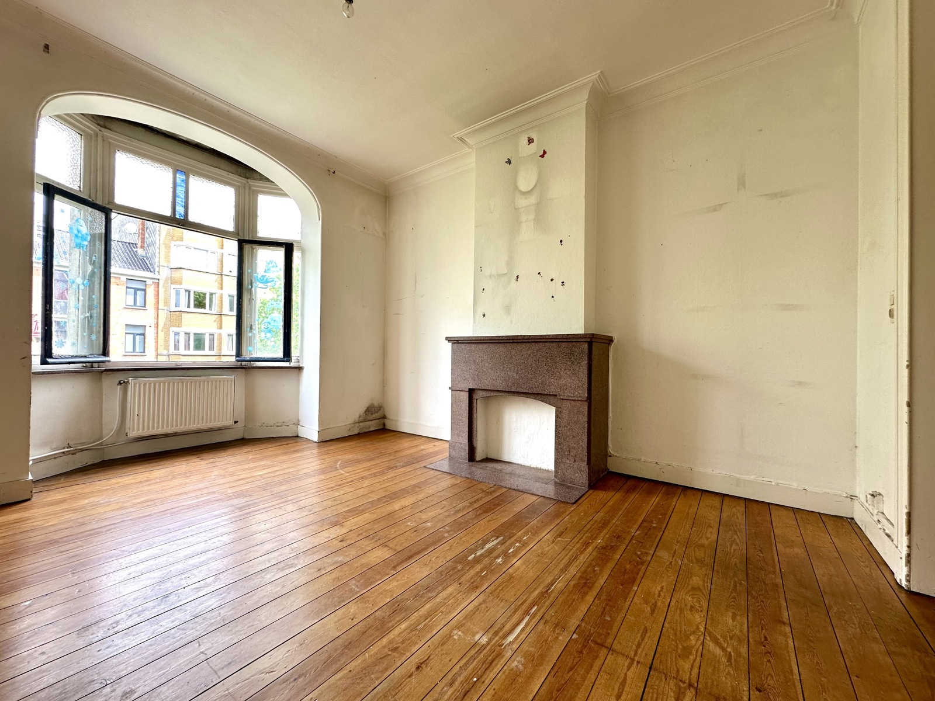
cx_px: 468
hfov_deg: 102.1
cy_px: 350
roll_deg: -1.0
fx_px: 378
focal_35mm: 14
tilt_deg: +0.8
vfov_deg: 85.7
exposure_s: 1/99
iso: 64
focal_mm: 2.22
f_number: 2.2
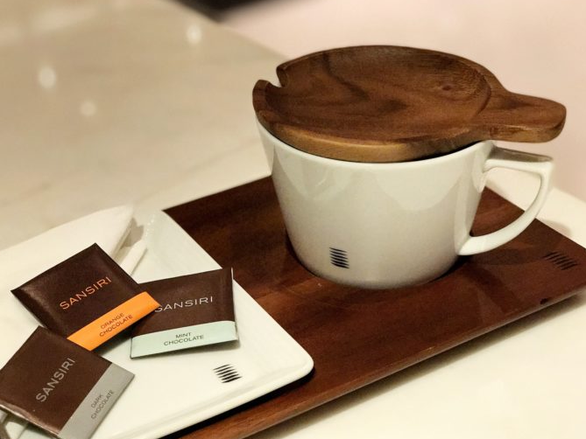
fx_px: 1050
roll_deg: +3.5
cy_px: 229
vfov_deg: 23.7
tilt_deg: -32.2
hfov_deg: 31.2
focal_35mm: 62
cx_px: 277
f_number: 2.8
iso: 320
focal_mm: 6.6
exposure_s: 1/70
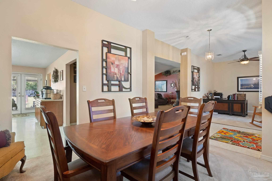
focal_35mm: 16
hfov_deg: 95.0
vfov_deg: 72.0
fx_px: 125
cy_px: 90
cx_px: 136
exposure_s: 1.6
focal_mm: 11
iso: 500
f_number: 9
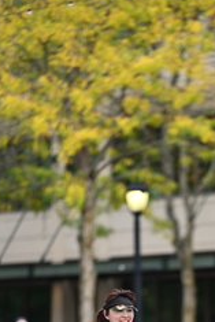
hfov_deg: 2.9
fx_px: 4186
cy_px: 356
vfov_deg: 4.4
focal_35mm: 468
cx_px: 207
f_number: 2.8
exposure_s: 1/2000
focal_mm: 200
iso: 640
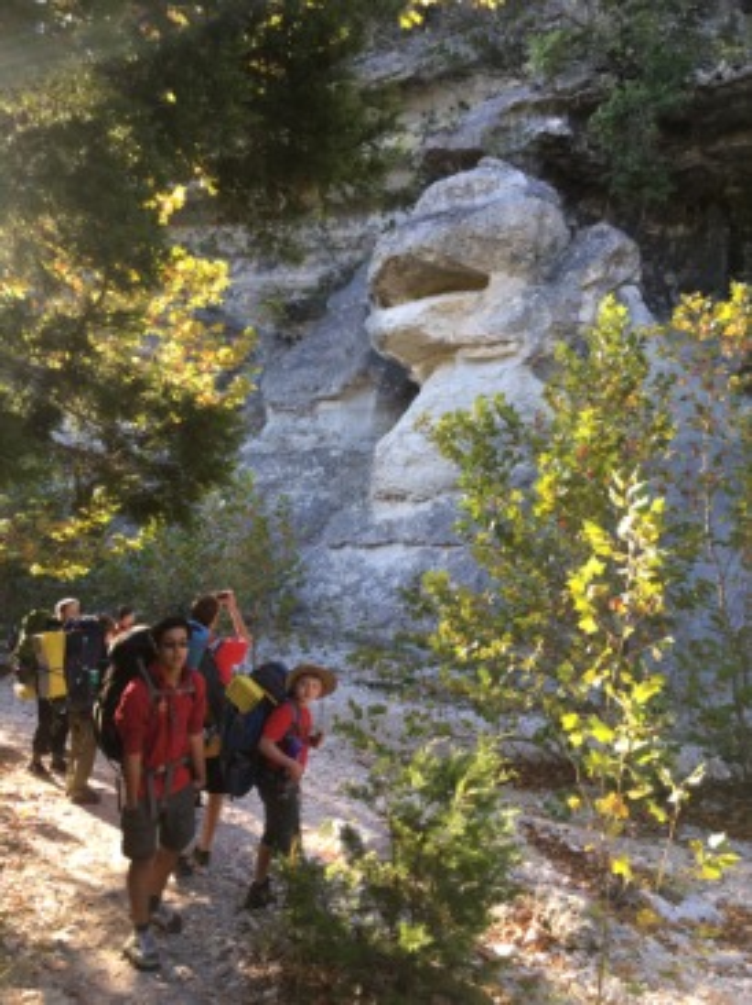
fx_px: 841
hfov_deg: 48.2
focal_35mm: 29
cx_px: 376
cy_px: 502
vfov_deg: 61.7
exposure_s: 1/120
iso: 25
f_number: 2.2
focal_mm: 4.15
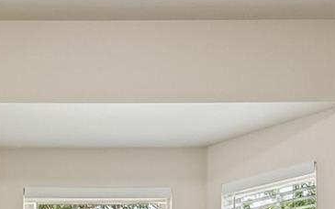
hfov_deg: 30.4
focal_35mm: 67
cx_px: 111
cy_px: 387
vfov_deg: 16.1
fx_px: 612
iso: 400
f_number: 8
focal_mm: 10
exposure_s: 1/50
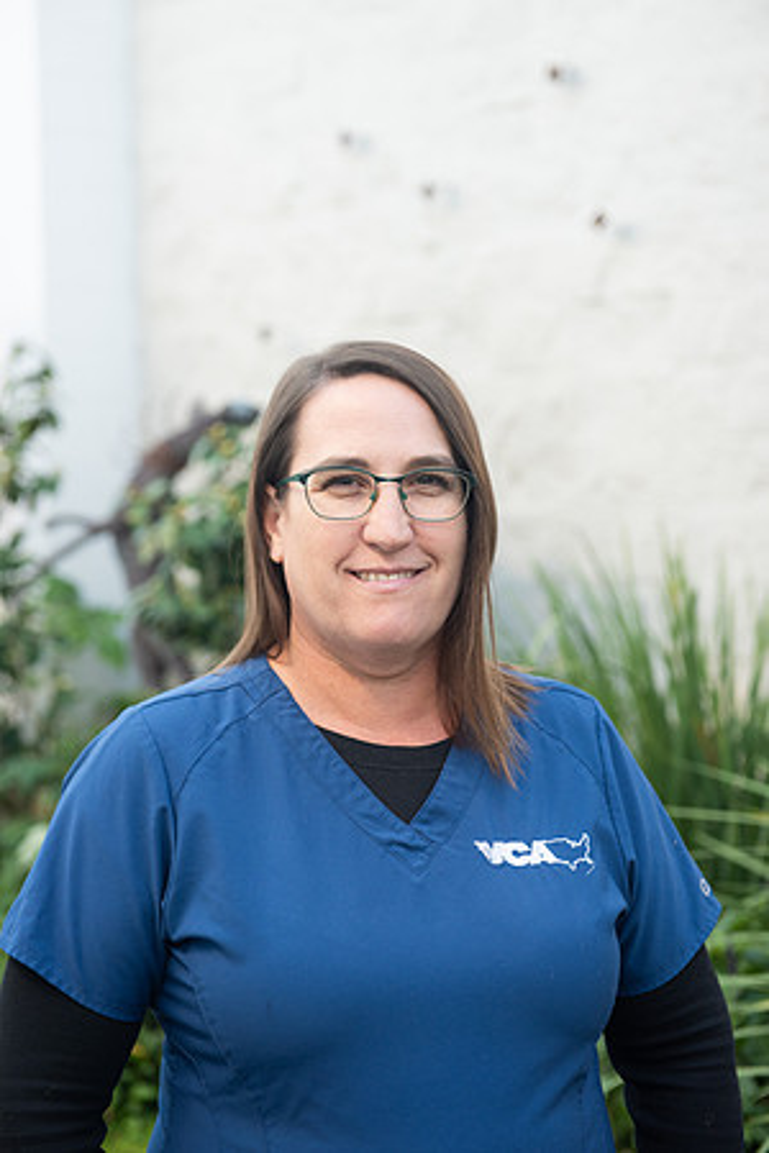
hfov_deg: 20.6
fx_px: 2115
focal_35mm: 66
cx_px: 384
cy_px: 576
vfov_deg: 30.5
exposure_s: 1/200
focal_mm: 66
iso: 400
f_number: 4
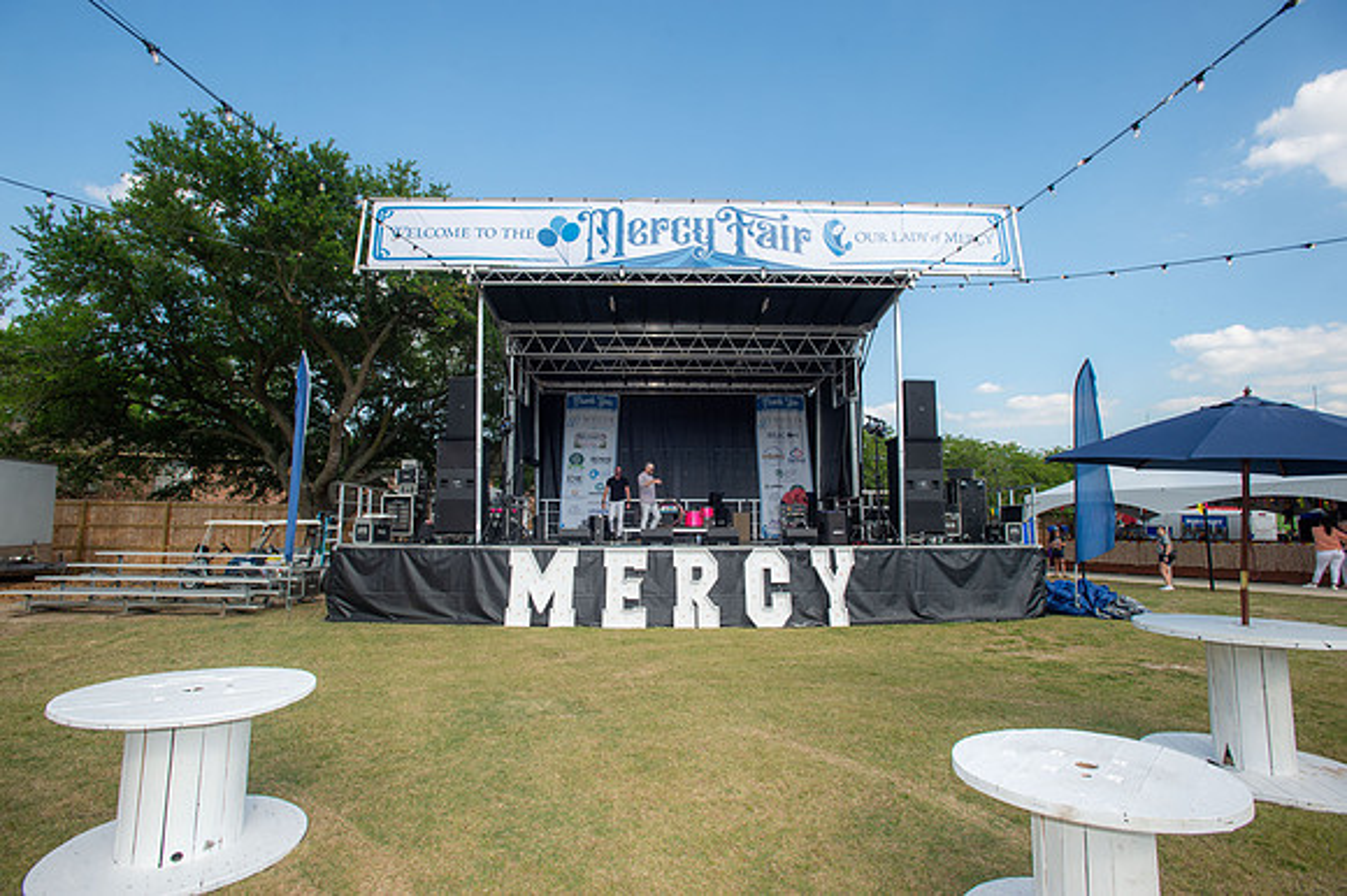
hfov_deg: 93.3
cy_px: 448
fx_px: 636
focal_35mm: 17
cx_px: 674
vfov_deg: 70.4
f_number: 8
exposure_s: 1/250
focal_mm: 17
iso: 100
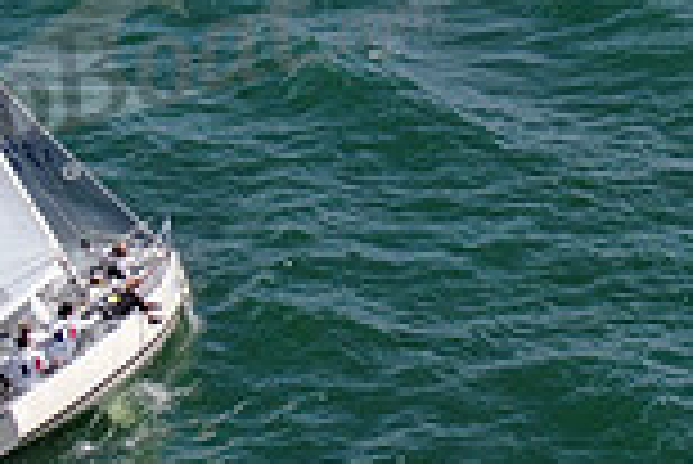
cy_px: 277
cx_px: 711
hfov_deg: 10.8
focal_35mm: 188
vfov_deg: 7.3
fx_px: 3622
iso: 100
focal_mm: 8.6
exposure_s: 1/800
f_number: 3.8
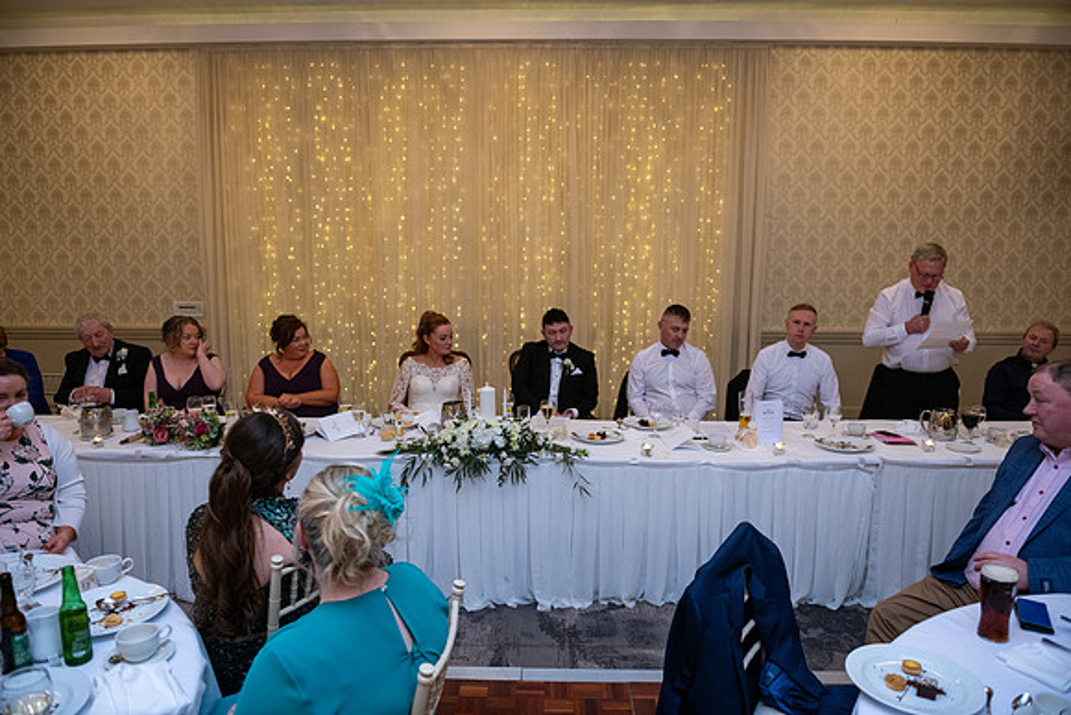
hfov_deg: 73.7
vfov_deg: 53.2
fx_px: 714
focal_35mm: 24
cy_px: 358
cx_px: 536
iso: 1000
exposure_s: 1/160
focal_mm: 24
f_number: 3.5
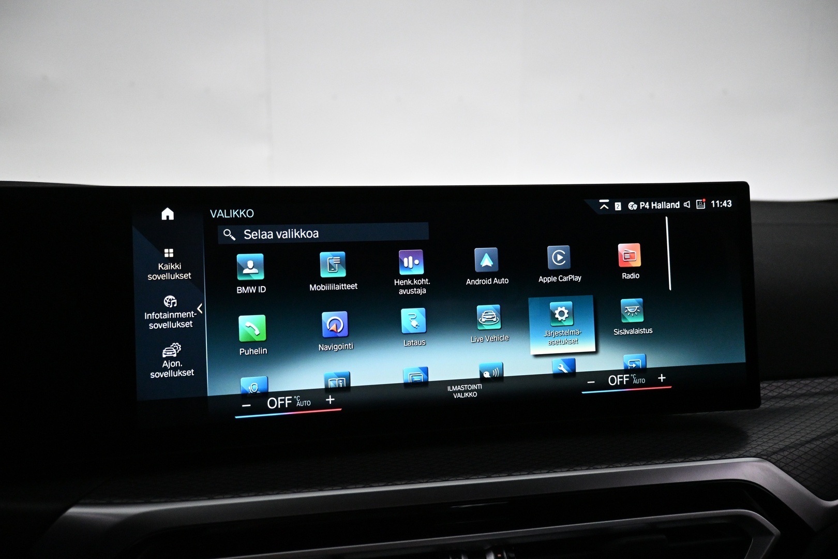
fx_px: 559
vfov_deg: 53.1
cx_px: 419
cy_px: 280
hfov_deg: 73.7
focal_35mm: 24
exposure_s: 1/400
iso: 4000
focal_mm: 16
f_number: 3.5
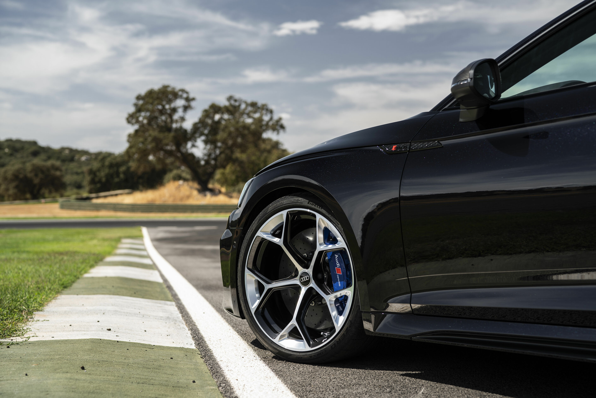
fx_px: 828
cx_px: 298
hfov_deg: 39.6
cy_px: 199
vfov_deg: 27.0
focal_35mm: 50
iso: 50
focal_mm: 50
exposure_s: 1/250
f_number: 2.8
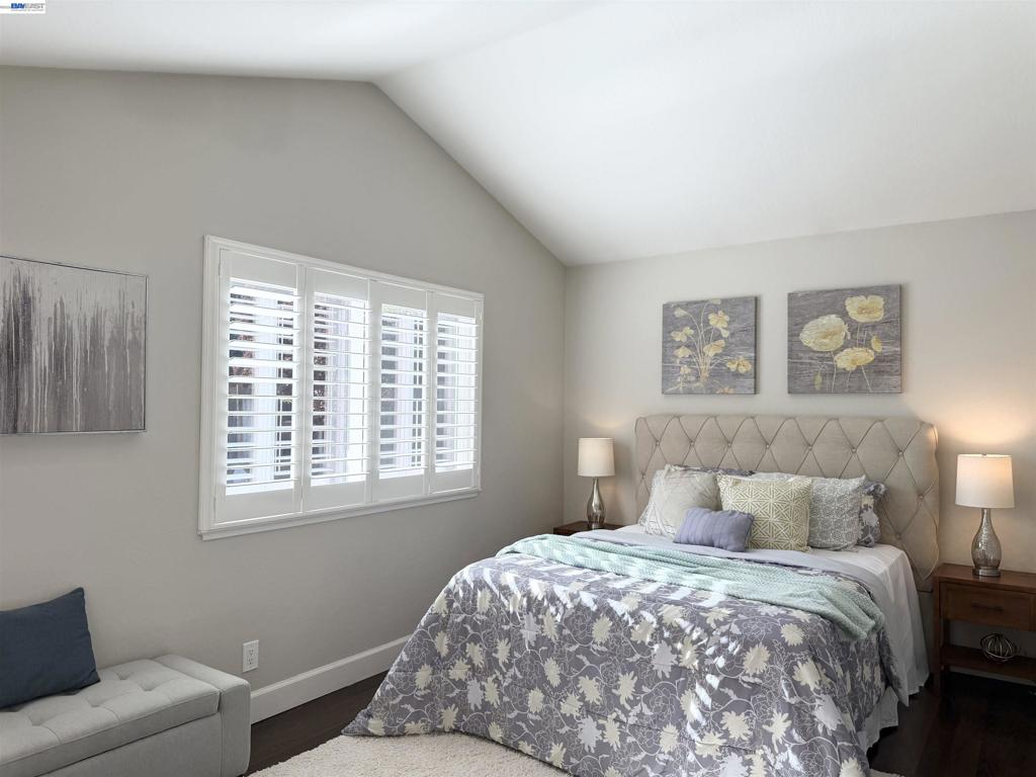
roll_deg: -0.3
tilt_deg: +1.1
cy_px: 388
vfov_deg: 56.8
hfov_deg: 71.6
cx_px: 518
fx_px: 718
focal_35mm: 24
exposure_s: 1/702
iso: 100
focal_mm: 6.76
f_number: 1.78
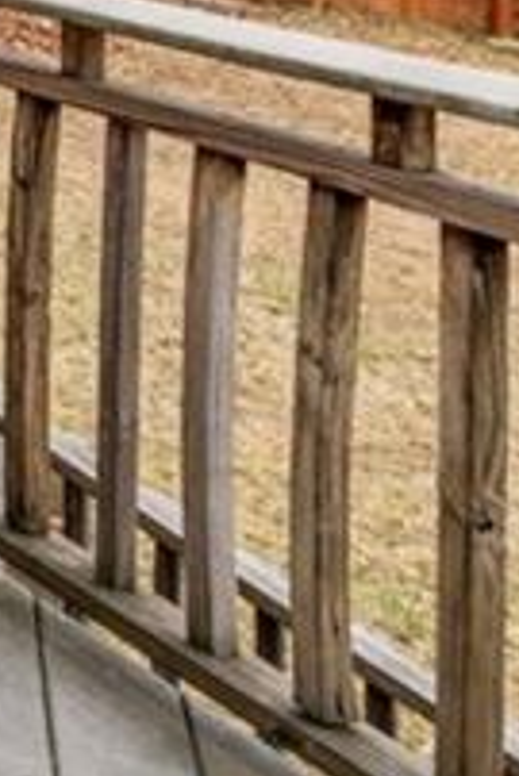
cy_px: -305
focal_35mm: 71
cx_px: -1353
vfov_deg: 23.9
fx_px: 1533
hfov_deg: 9.3
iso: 50
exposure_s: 1/20
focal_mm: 14
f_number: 11
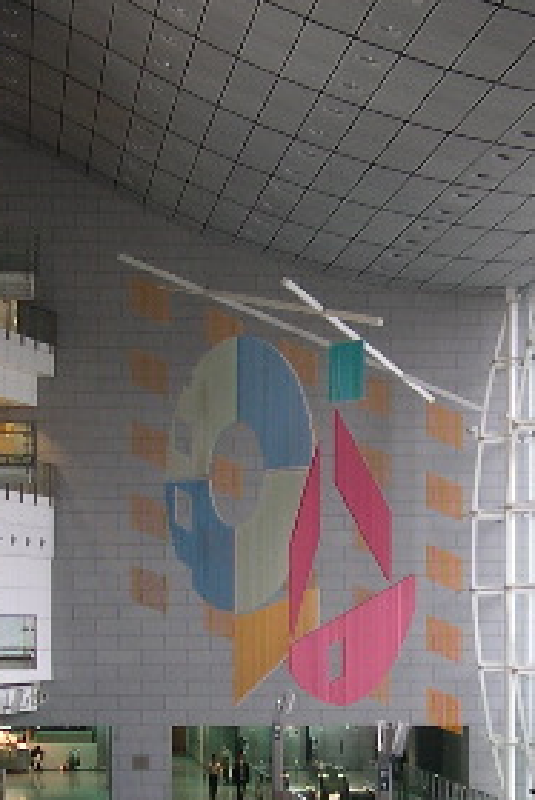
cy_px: 603
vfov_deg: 18.0
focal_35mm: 113
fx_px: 2516
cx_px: 369
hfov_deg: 12.1
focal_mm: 8
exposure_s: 1/9.4
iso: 100
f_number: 2.8
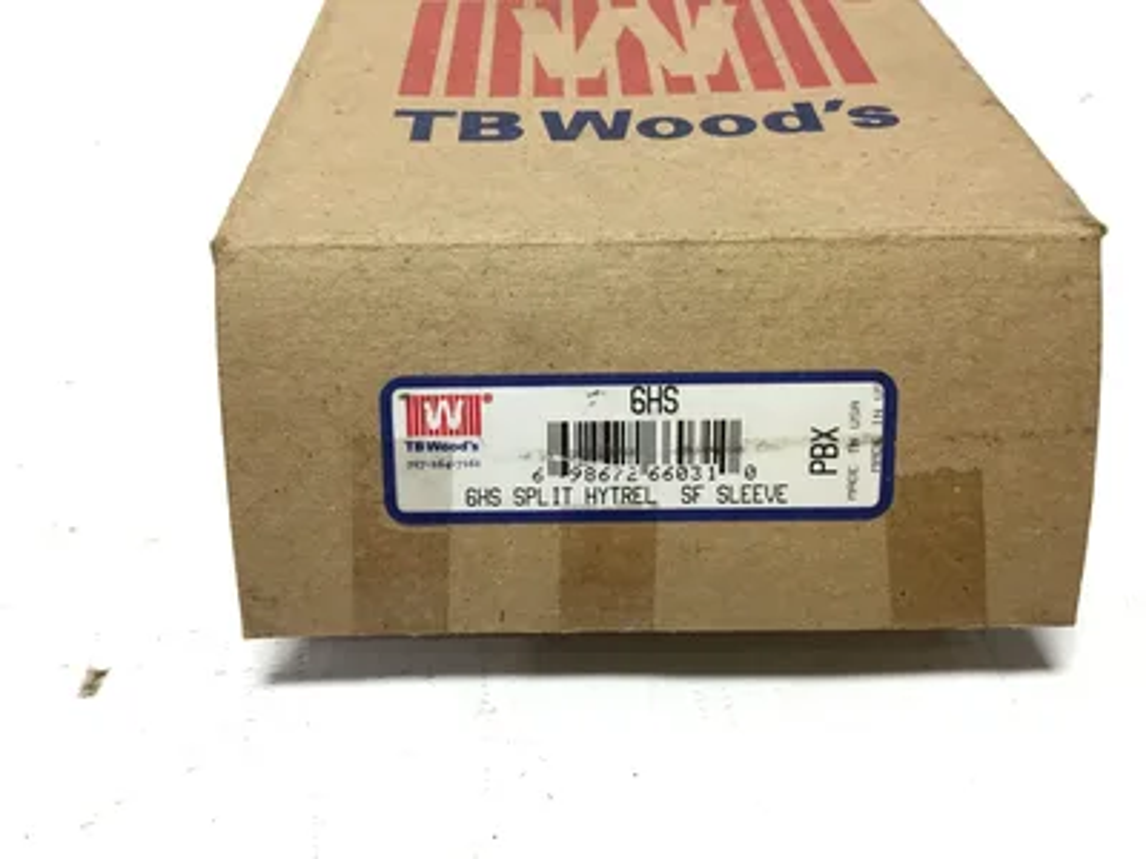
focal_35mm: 31
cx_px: 573
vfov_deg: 45.4
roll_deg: +1.0
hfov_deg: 58.4
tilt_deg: -41.2
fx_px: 1026
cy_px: 430
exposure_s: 1/120
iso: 40
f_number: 2.4
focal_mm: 3.3
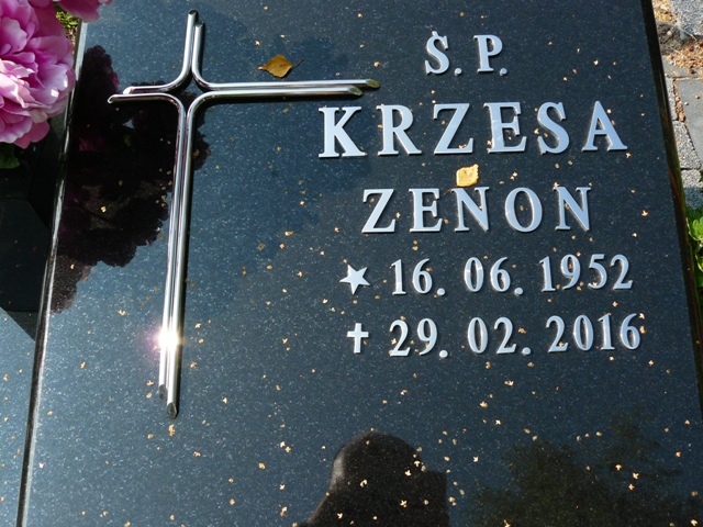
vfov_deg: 39.7
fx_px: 731
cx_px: 352
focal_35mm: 36
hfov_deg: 51.4
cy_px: 264
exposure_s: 1/250
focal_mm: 6
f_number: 5
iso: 100
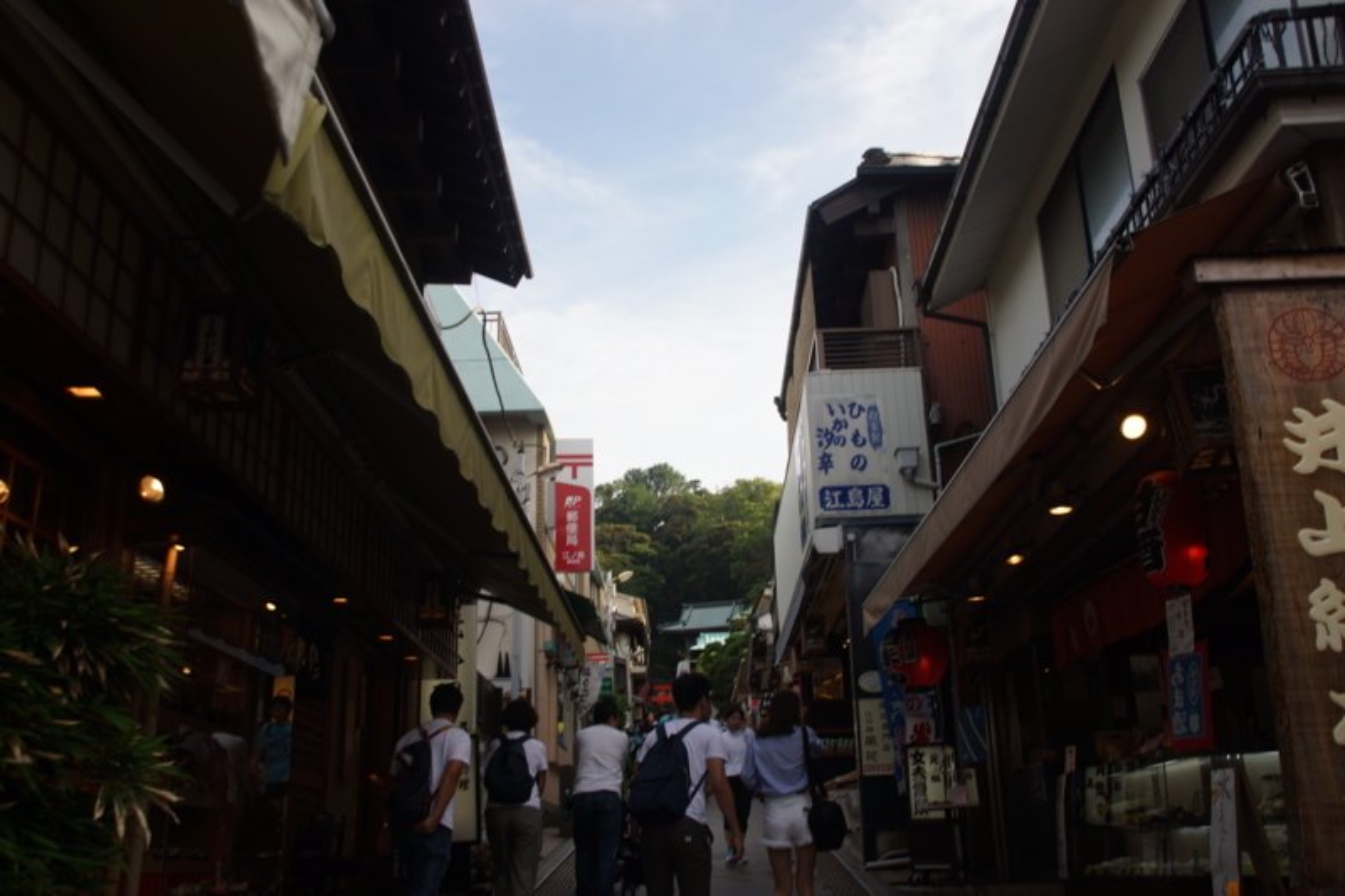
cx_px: 672
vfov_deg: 40.0
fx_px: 1233
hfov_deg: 57.2
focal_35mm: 33
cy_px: 448
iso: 100
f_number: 6.3
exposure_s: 1/160
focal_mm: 22
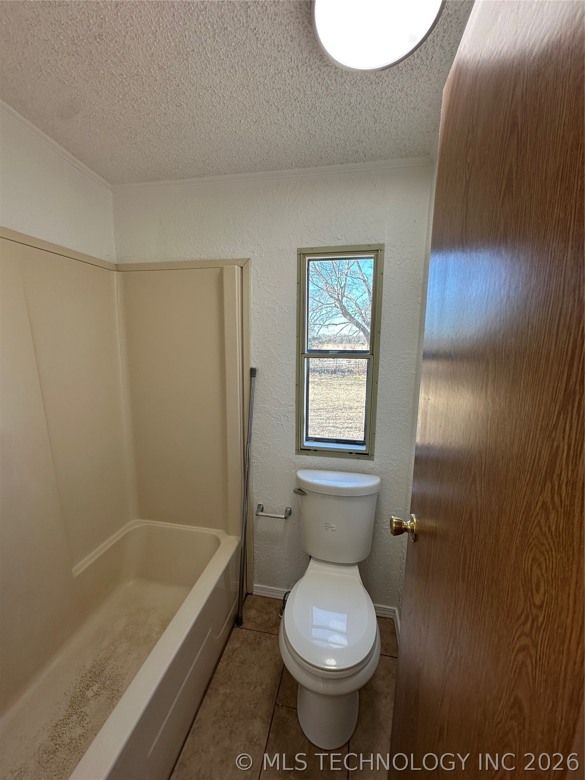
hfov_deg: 85.7
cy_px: 390
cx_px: 292
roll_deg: -1.4
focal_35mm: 14
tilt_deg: -9.3
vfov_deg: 102.1
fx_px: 315
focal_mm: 2.22
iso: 40
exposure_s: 1/124
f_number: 2.2
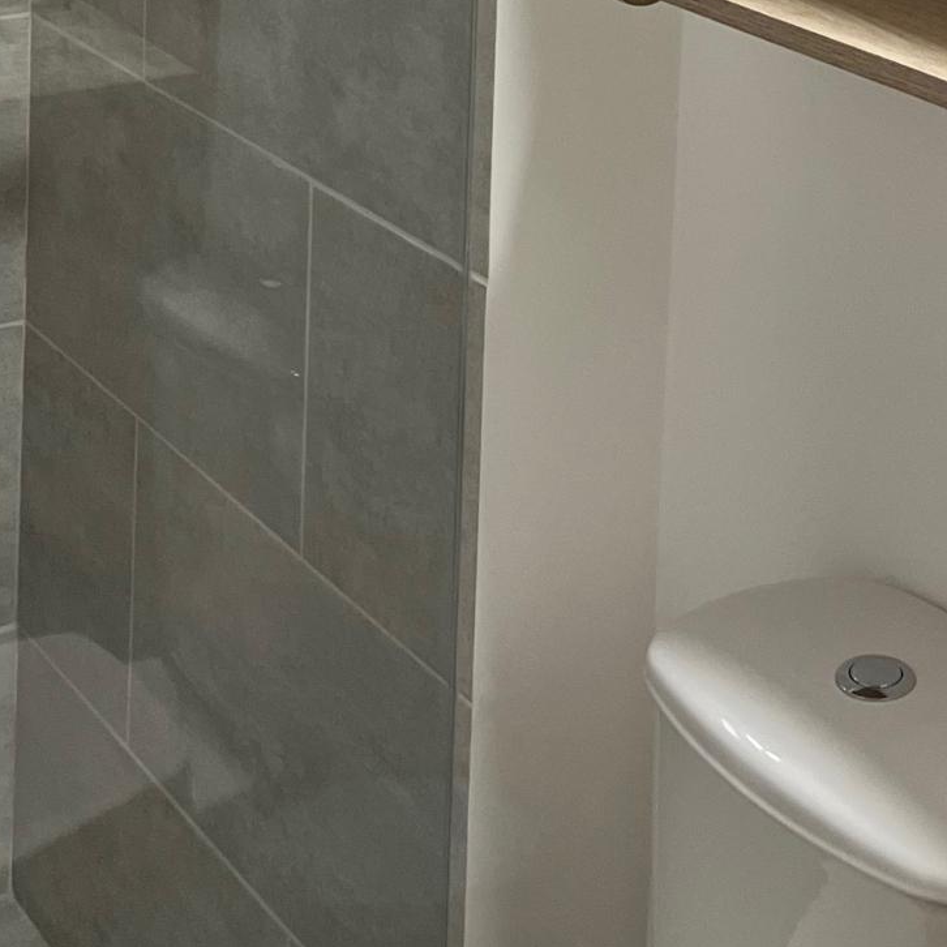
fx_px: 2507
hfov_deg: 21.0
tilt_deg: -1.9
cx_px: 823
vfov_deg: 19.0
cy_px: -447
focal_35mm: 81
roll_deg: -2.0
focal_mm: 5.1
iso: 125
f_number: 1.6
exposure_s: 1/100
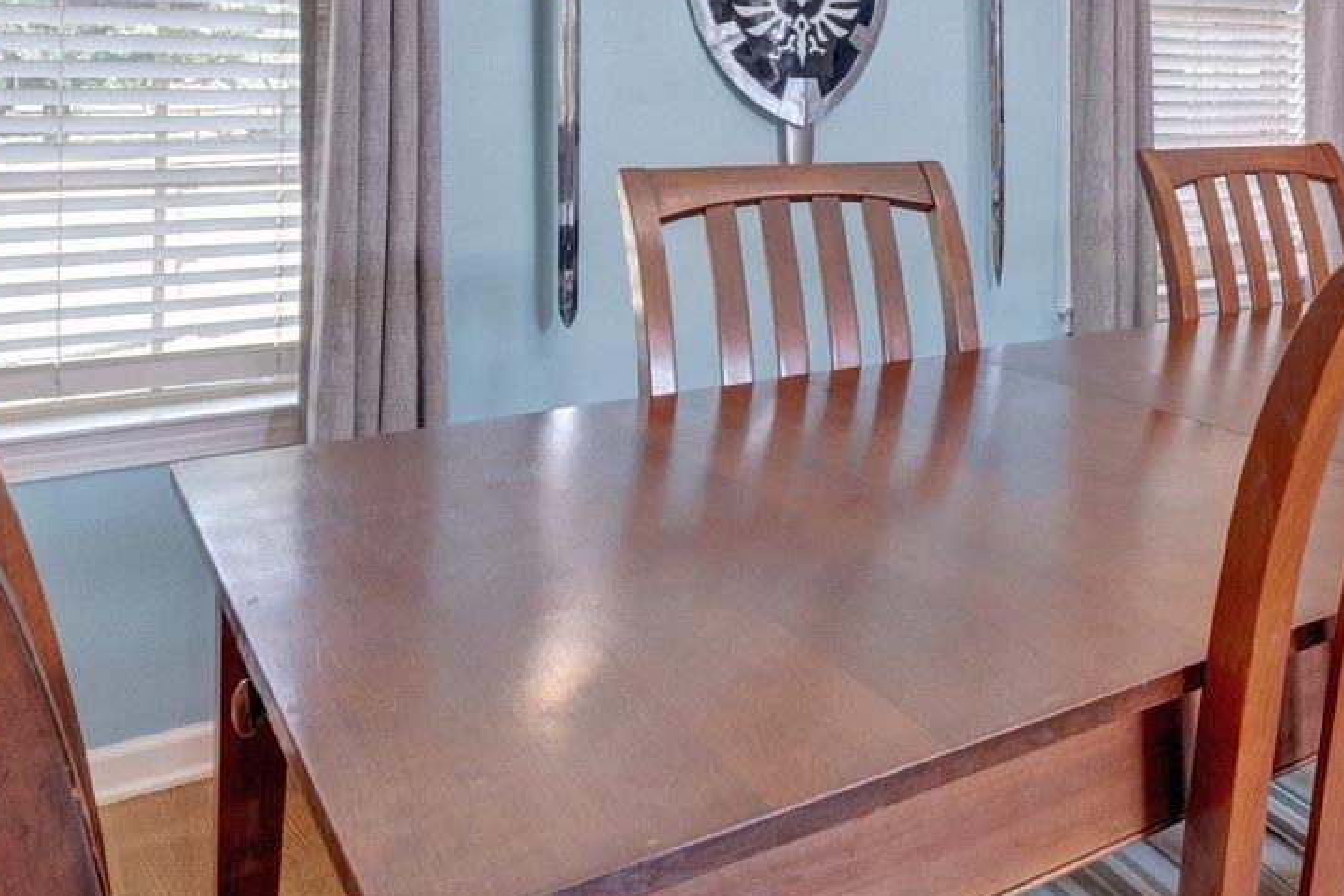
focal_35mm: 37
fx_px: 1381
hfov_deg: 44.1
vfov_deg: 34.3
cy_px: 120
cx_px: 1350
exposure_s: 1/12
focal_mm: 8.4
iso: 400
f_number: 7.1
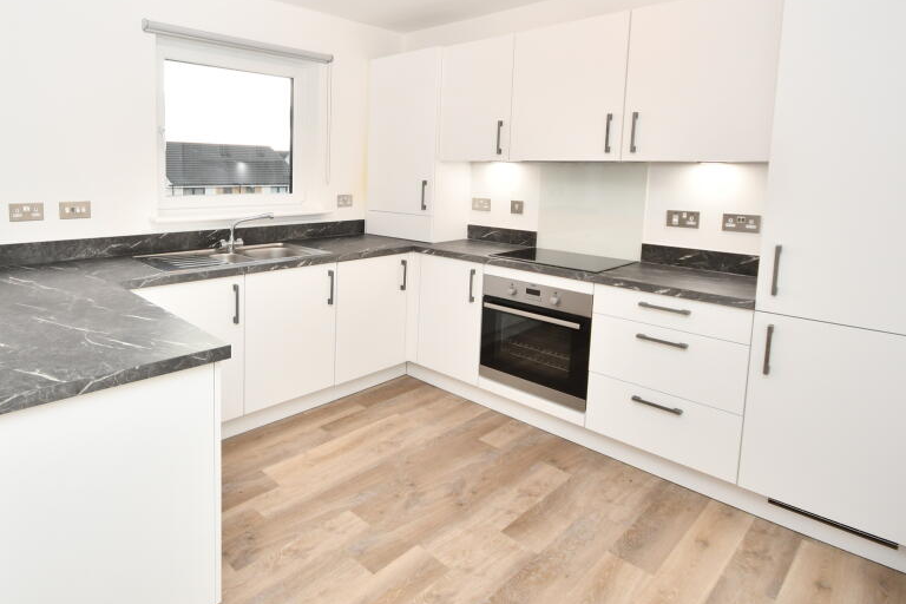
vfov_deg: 60.9
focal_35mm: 20
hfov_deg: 81.8
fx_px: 503
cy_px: 216
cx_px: 321
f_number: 4
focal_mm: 10
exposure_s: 1/60
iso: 400
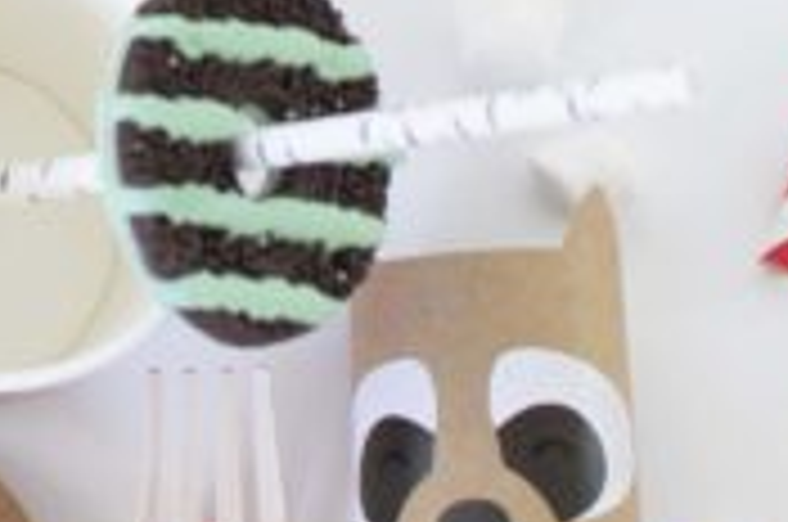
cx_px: -446
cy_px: -610
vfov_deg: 4.4
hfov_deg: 6.6
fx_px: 6728
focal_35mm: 308
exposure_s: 1/100
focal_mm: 35
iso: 500
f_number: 3.5
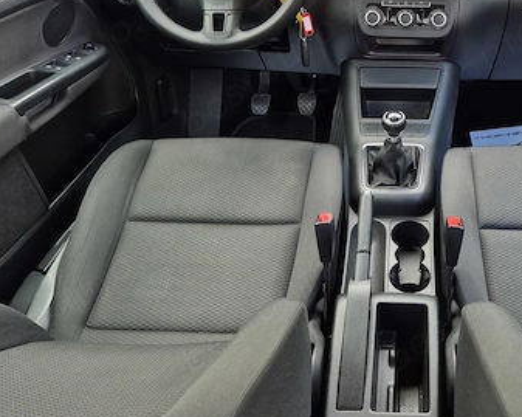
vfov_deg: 36.0
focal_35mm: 40
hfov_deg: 44.1
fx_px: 617
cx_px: 401
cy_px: 81
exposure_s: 1/180
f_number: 1.8
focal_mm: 5.4
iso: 64
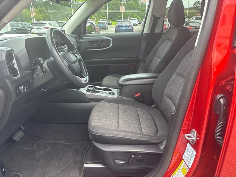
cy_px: 88
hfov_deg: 67.3
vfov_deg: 53.1
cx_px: 118
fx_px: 177
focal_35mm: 26
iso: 40
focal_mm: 5.96
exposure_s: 1/189
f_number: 1.6
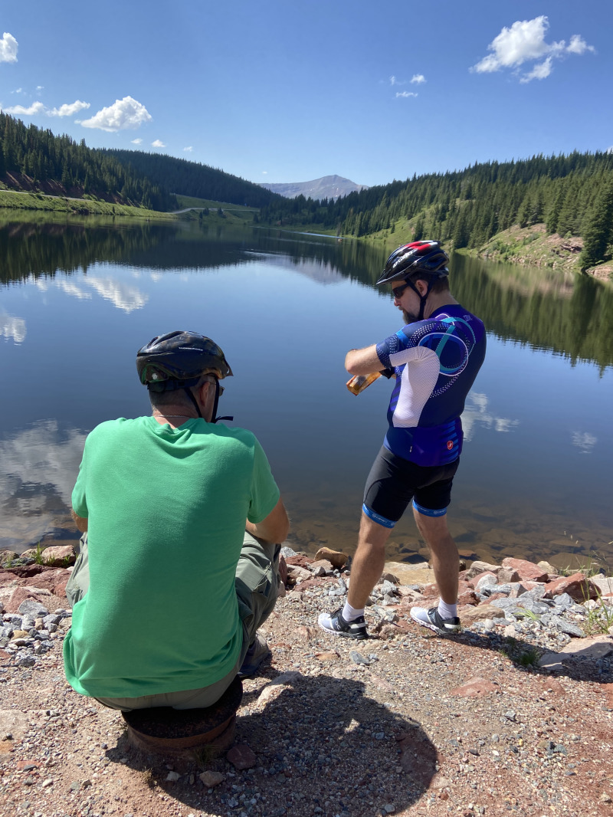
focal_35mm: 26
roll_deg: -5.9
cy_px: 408
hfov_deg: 53.1
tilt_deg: -15.7
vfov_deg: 67.3
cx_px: 306
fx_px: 614
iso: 32
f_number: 1.8
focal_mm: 4.25
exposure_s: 1/1961
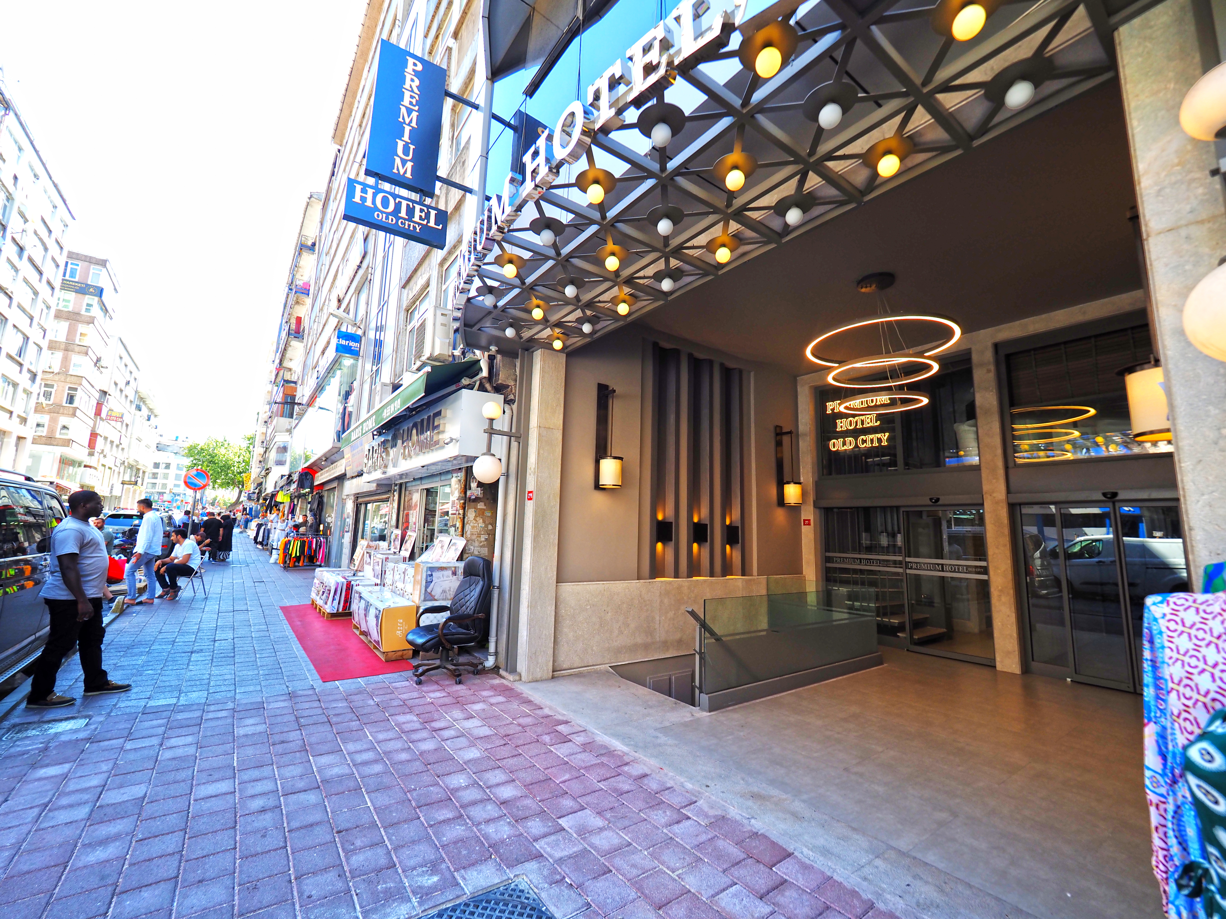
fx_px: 496
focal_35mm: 14
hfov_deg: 102.1
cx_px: 613
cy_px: 460
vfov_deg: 85.7
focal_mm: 7
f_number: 4
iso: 100
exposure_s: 1/125
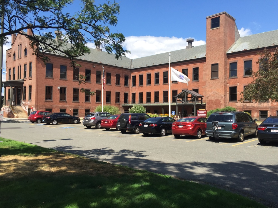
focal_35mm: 29
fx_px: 233
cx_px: 139
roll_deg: -1.4
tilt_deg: +1.2
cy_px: 104
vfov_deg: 48.2
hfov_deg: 61.7
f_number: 2.2
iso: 32
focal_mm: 4.15
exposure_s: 1/1099
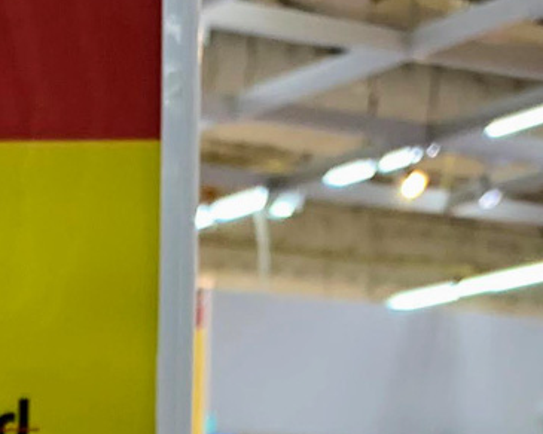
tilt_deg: -8.4
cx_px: -147
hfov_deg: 13.4
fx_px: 2234
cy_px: 975
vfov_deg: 10.0
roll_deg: +0.9
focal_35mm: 139
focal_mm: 4.25
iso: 50
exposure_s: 1/50
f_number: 1.8
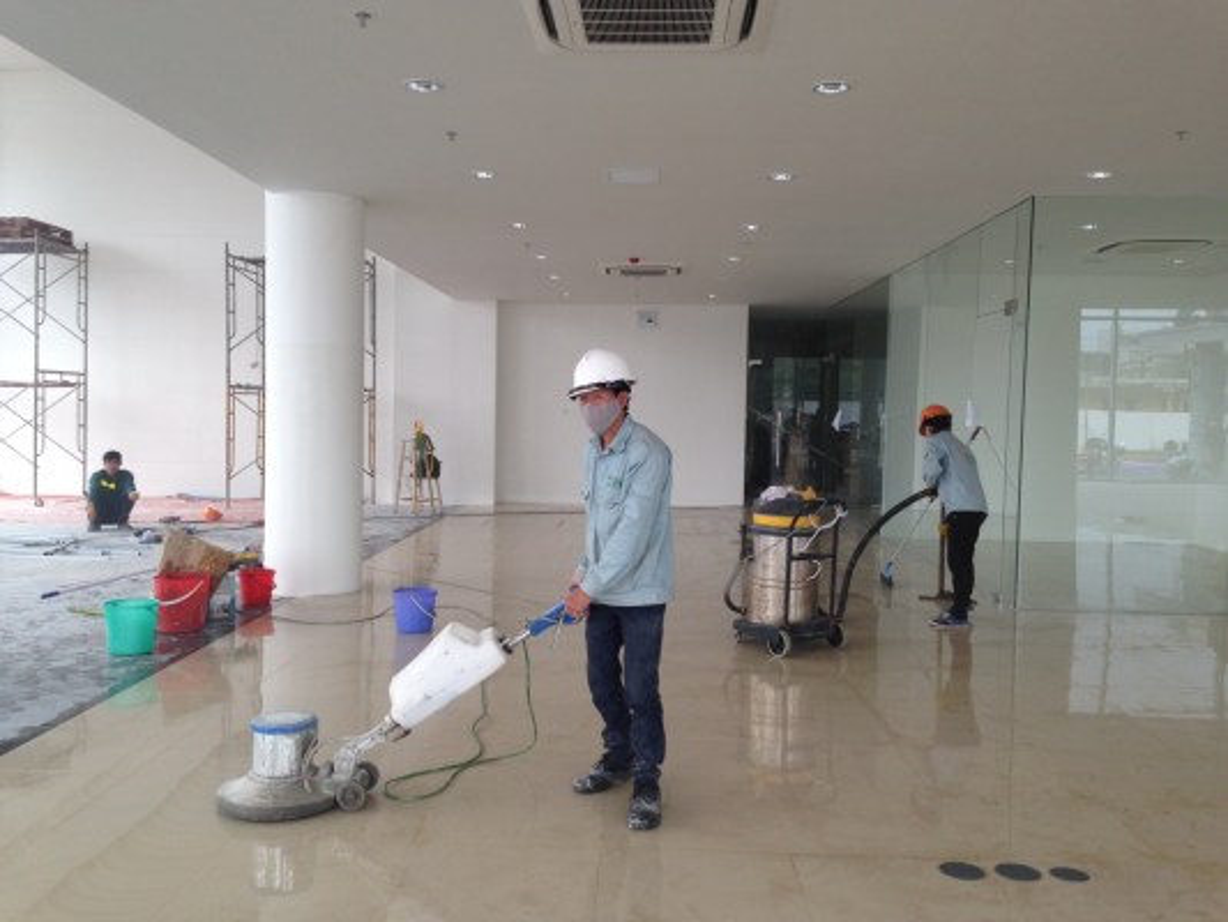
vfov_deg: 43.0
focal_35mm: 33
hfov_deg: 55.3
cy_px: 461
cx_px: 614
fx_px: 1171
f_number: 2.4
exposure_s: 1/120
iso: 50
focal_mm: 4.13
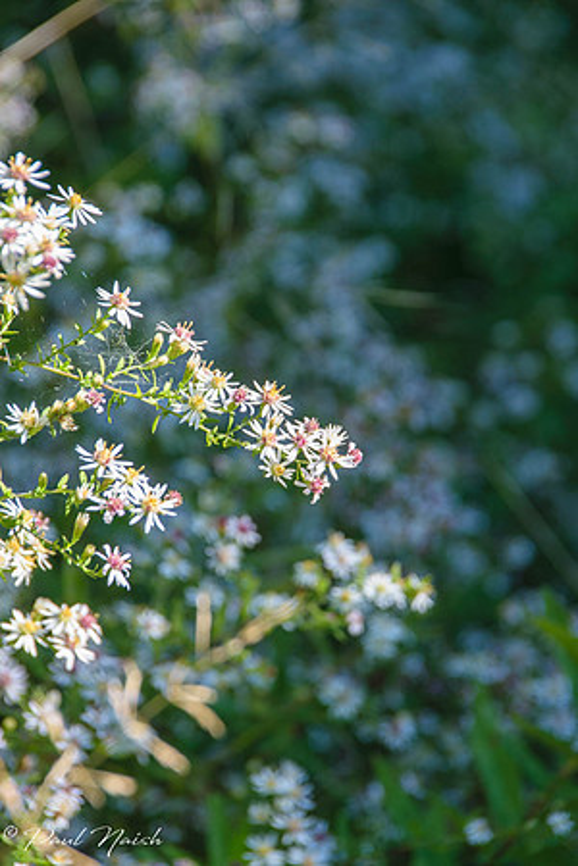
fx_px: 7586
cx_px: 289
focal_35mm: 315
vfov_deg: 6.5
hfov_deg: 4.4
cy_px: 433
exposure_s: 1/60
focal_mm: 210
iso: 110
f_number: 10
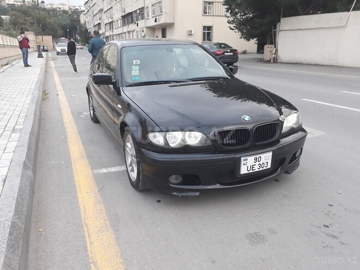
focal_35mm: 27
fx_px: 281
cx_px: 180
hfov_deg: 65.3
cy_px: 135
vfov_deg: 51.4
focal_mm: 3.6
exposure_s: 1/100
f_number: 1.9
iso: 80
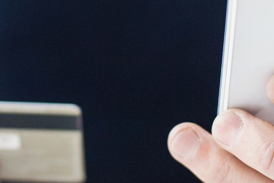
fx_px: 1377
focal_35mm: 181
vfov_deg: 7.5
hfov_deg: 11.4
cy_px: 6
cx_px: 121
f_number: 2.5
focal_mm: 50
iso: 500
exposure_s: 1/80
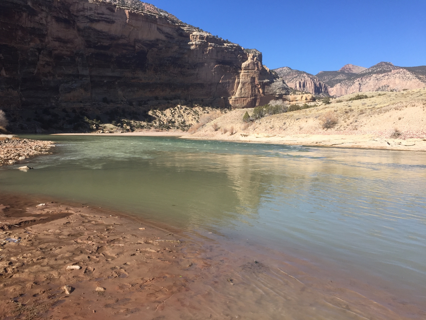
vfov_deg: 48.2
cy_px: 160
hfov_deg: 61.7
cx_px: 213
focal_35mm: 29
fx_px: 357
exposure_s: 1/1647
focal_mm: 4.15
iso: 32
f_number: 2.2
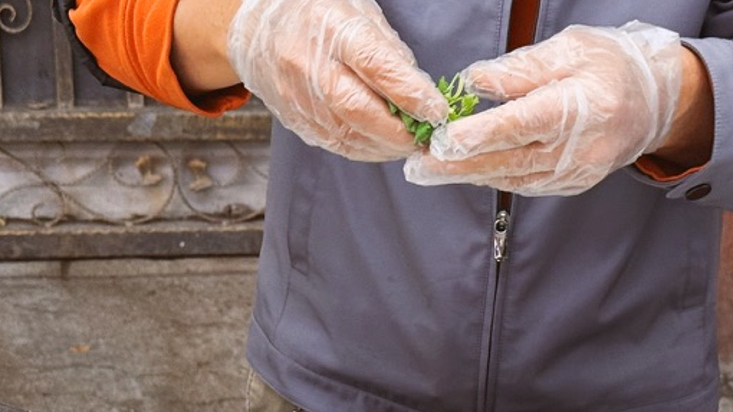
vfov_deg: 11.3
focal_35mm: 105
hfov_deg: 20.3
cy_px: 498
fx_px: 2041
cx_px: 423
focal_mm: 6.76
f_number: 1.78
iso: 100
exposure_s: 1/50
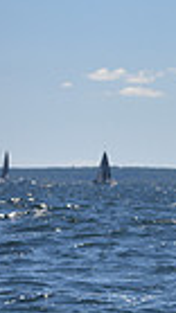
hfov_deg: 3.3
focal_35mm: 351
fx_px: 2917
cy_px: 161
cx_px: 648
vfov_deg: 6.2
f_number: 4.5
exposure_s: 1/1000
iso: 200
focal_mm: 80
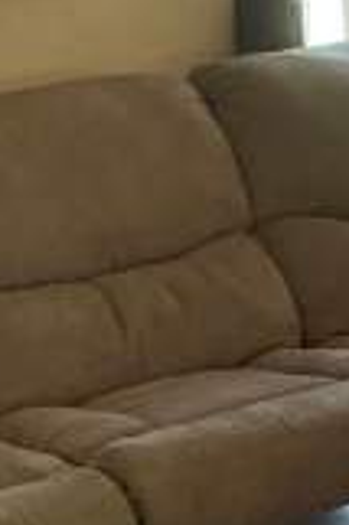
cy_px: 134
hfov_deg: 8.0
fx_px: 2113
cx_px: 1093
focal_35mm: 145
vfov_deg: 14.1
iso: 160
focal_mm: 3
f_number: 1.8
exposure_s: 1/60
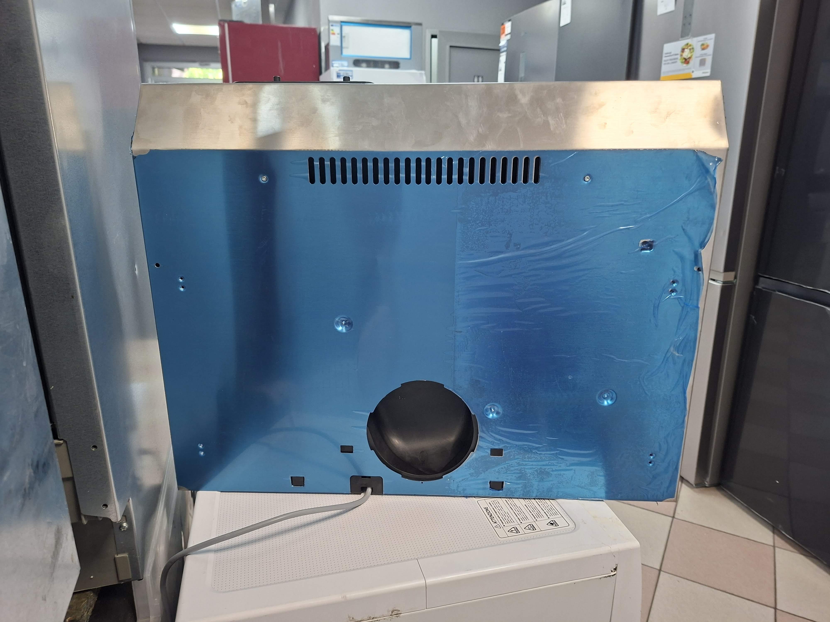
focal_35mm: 23
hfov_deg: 73.9
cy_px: 311
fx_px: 551
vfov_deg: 58.9
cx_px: 415
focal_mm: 5.54
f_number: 1.8
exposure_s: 1/60
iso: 320
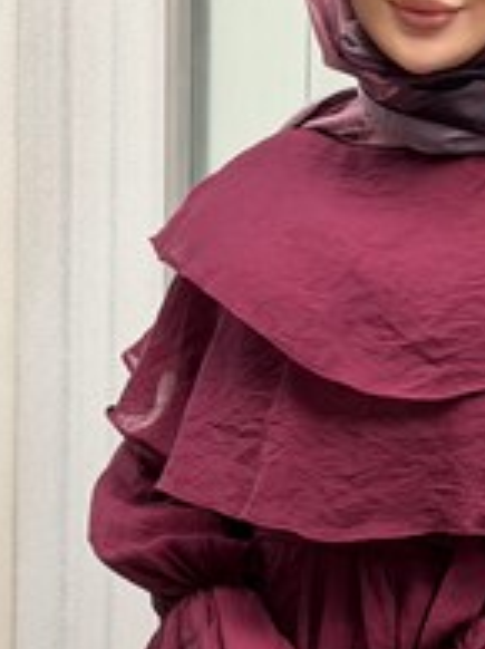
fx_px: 2471
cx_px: 458
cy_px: 443
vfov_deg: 14.9
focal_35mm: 132
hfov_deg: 11.1
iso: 80
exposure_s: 1/802
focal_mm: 6.76
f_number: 1.78
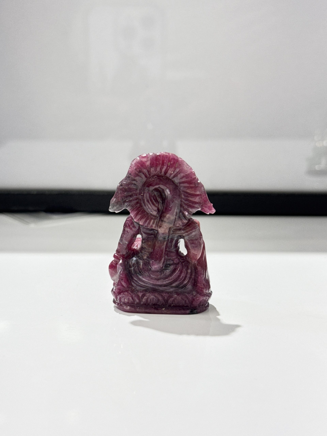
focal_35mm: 48
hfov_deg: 30.3
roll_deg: -0.2
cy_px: 218
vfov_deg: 39.7
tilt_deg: -12.8
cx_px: 164
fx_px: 605
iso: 100
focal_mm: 6.76
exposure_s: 1/227
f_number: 1.78
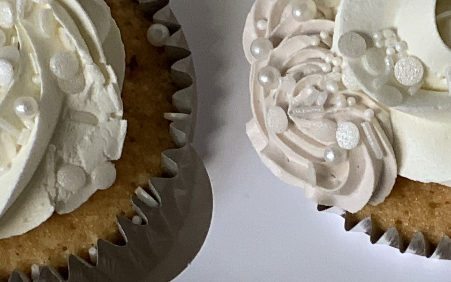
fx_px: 2839
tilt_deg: -49.2
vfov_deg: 5.6
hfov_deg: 8.8
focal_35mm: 231
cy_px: 496
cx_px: 770
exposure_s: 1/122
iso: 50
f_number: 2.4
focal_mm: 6
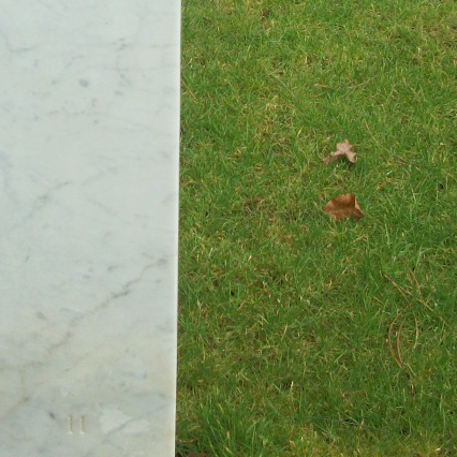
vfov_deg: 17.7
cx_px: 55
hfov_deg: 18.4
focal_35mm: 93
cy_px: -109
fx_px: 1389
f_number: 3.1
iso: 80
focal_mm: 6.3
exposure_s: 1/250
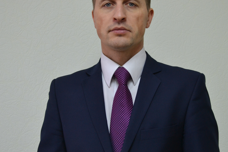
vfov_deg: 17.9
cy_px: 61
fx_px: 481
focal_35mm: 76
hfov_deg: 26.6
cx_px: 123
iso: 640
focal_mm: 32
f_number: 4.8
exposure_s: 1/60
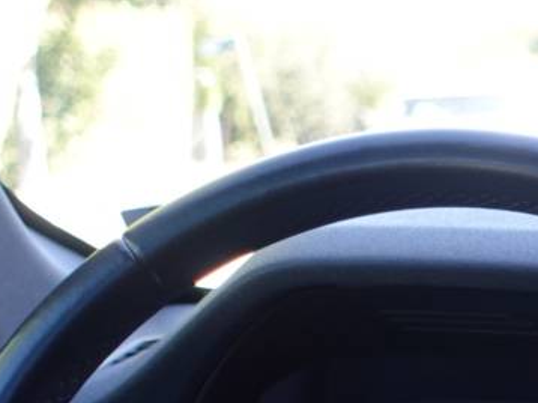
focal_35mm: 200
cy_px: 641
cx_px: 950
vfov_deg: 7.3
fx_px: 3106
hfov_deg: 9.5
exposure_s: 1/50
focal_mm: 17.37
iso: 160
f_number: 2.8
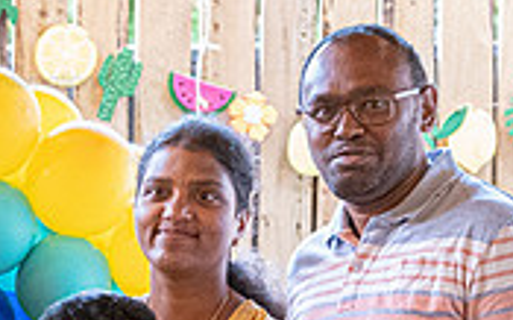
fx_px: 3757
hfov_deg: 7.7
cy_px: 447
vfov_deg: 4.8
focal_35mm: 269
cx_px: -210
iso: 3200
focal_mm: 50
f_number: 2.8
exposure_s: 1/60
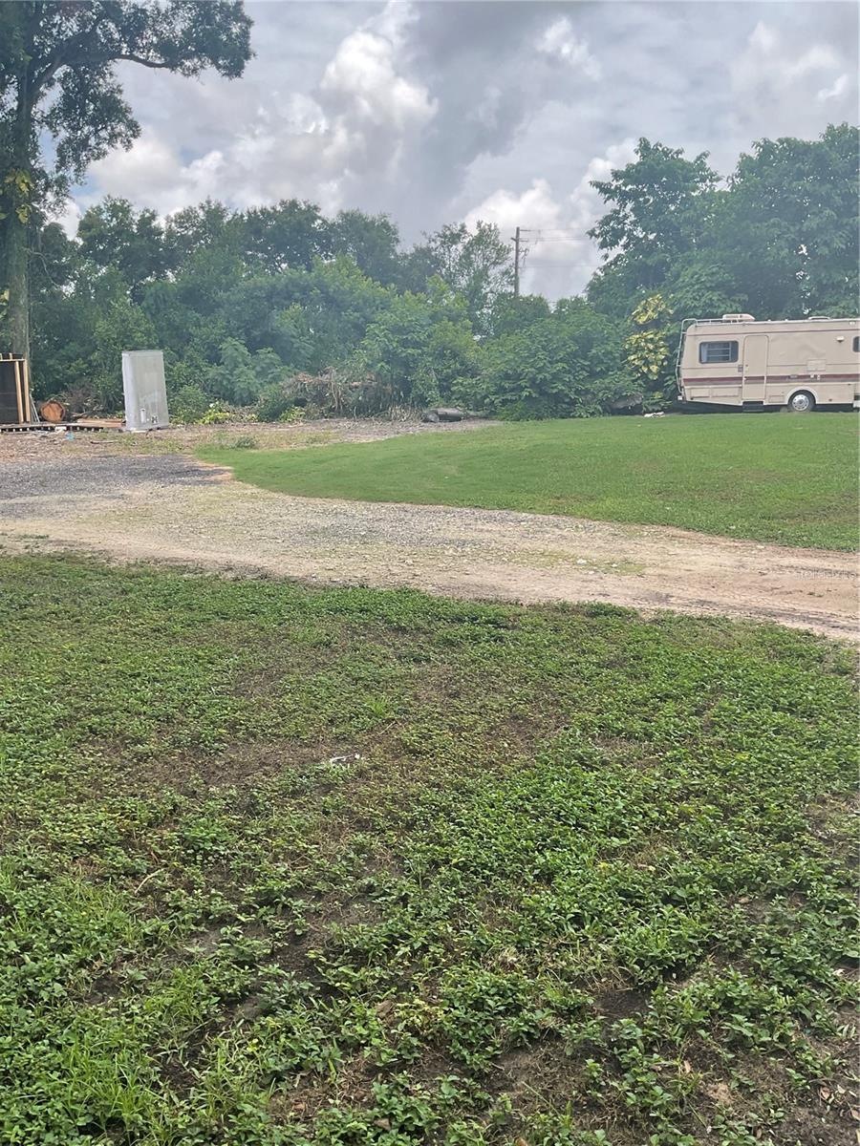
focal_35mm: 29
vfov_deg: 61.7
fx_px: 961
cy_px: 573
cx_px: 430
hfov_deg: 48.2
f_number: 1.8
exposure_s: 1/770
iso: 16
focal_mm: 3
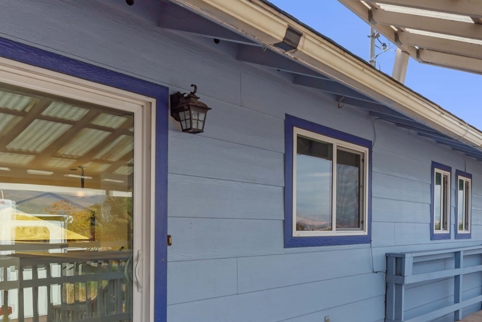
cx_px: 353
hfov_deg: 53.6
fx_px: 455
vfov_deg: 38.2
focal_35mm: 34
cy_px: 228
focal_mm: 17
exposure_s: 1/640
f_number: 7.1
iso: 100
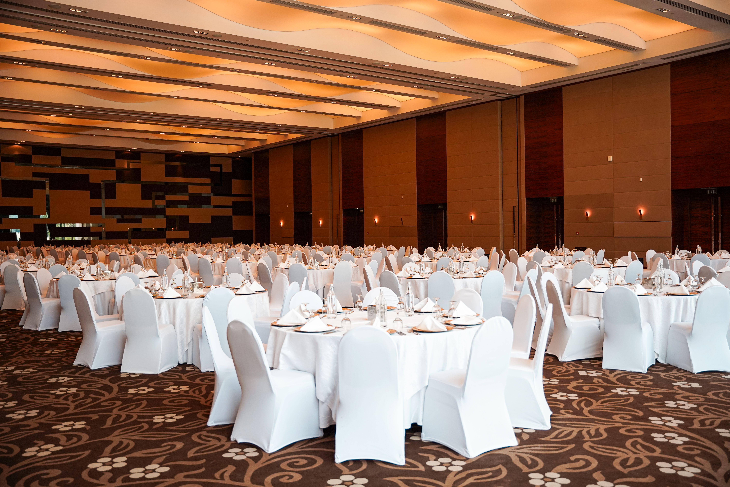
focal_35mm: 33
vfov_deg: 40.2
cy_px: 244
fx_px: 665
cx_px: 365
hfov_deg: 57.5
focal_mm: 32.8
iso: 500
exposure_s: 1/500
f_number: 2.8
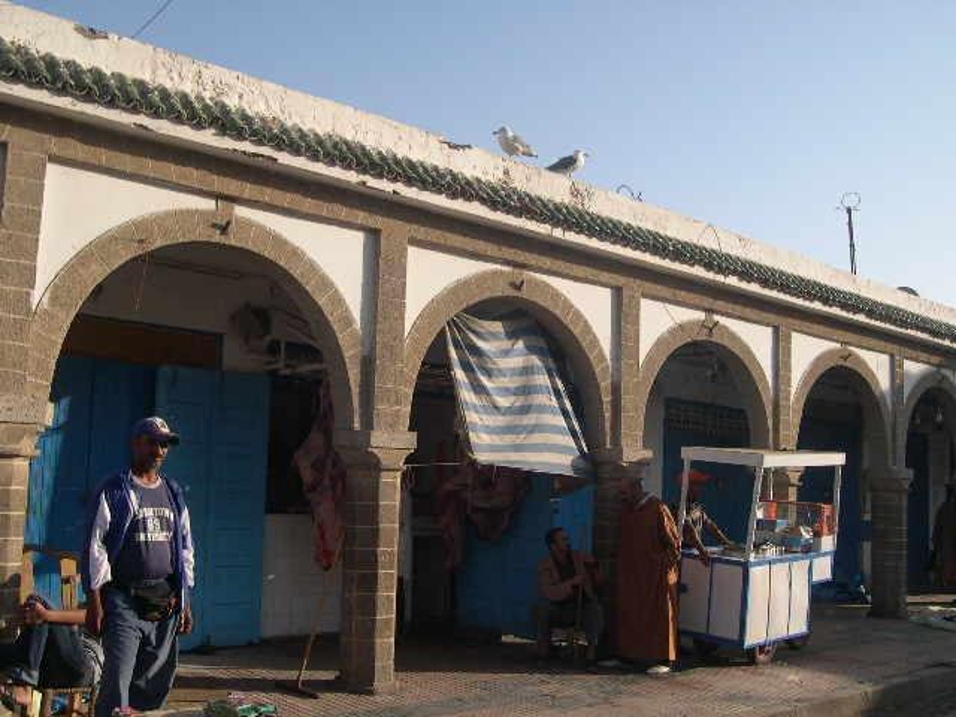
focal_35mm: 38
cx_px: 478
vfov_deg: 37.7
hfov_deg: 49.0
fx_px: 1049
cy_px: 358
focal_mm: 8
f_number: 7.6
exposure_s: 1/155
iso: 100
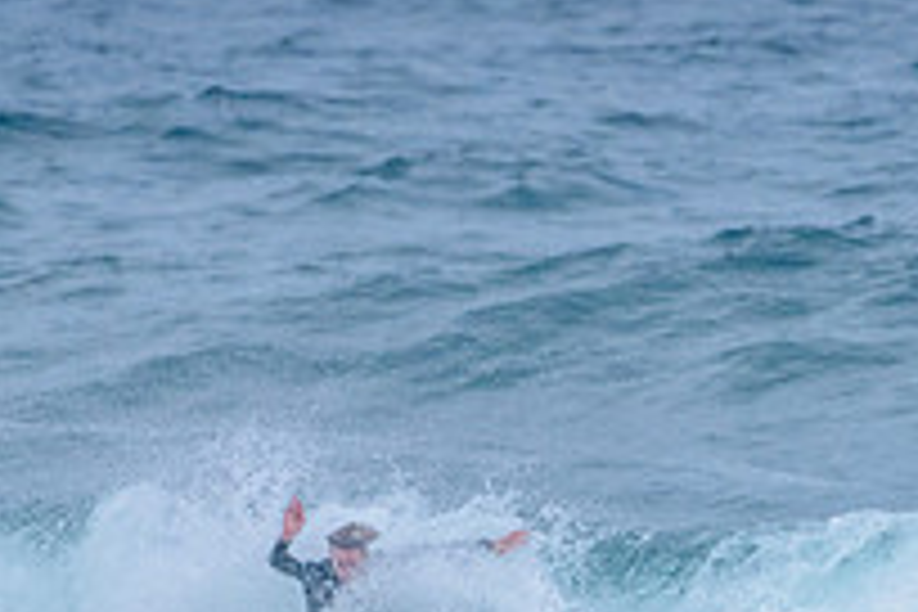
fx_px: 44443
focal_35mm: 1743
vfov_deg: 0.8
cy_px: 632
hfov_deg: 1.2
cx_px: 476
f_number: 5.6
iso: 2800
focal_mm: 500
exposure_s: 1/2000
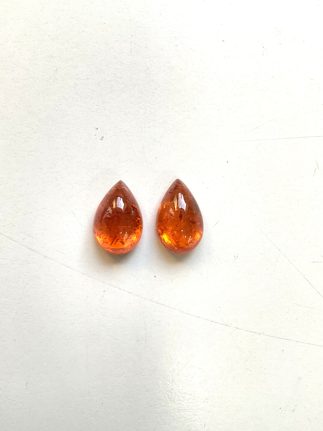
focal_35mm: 31
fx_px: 386
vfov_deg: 58.4
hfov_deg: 45.4
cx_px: 152
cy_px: 213
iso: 50
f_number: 1.8
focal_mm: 3
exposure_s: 1/100
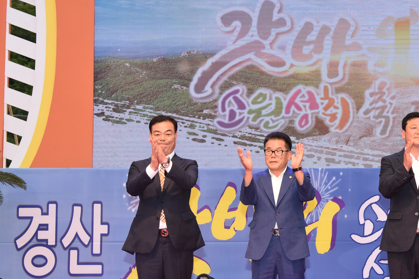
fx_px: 1024
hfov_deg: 22.8
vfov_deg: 15.5
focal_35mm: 88
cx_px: 329
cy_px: 151
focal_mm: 50
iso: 220
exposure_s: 1/125
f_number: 5.6
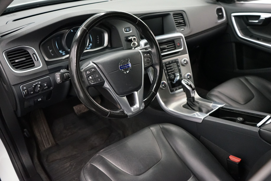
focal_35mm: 30
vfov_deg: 43.6
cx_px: 136
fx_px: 226
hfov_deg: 61.9
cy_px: 90
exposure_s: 1/160
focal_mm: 30
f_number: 3.5
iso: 5000
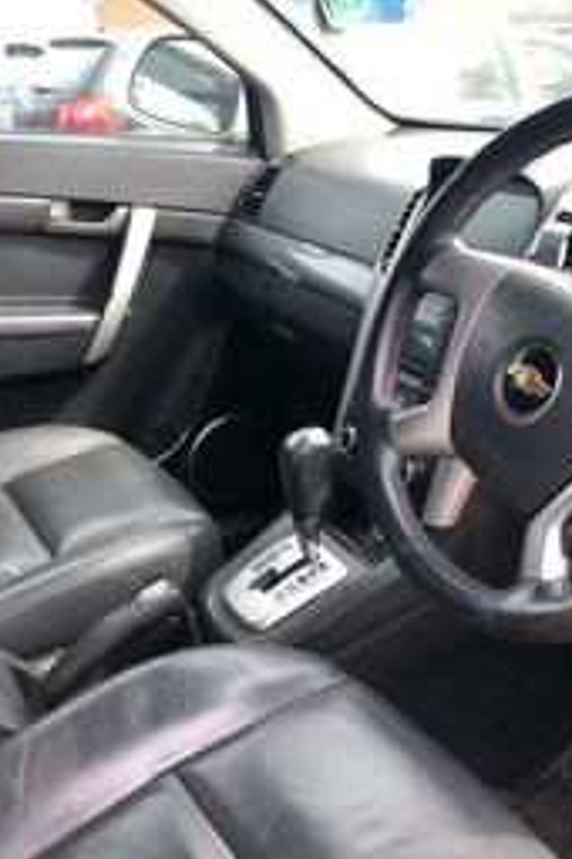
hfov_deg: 33.3
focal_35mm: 40
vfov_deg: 48.5
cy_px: 438
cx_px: 343
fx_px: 953
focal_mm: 4
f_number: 1.8
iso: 20
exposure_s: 1/127
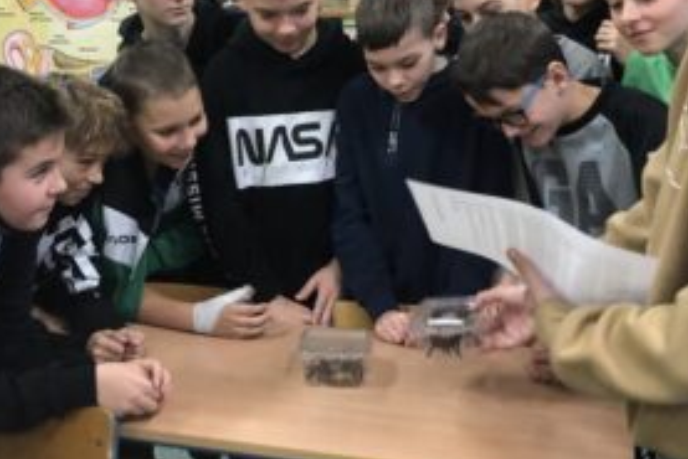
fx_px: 803
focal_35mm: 42
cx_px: 283
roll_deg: -0.1
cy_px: 104
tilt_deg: -7.1
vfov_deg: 31.3
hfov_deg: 46.2
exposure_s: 1/17
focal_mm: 3.99
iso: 64
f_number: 1.8
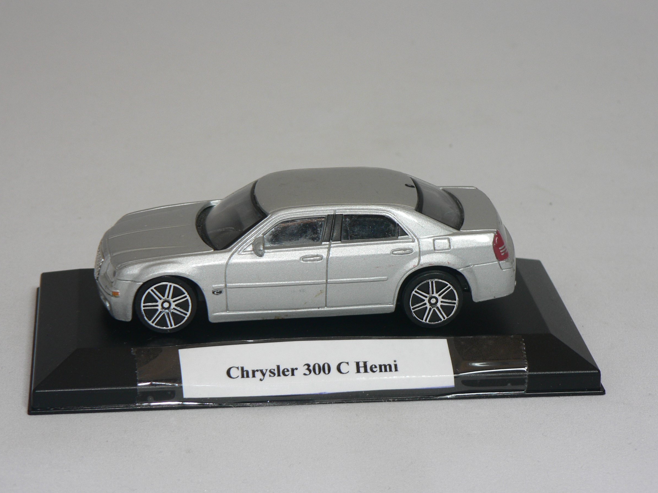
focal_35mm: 97
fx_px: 1844
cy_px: 252
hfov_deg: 20.2
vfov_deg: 15.2
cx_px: 321
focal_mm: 15.2
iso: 80
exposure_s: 1/60
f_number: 3.2
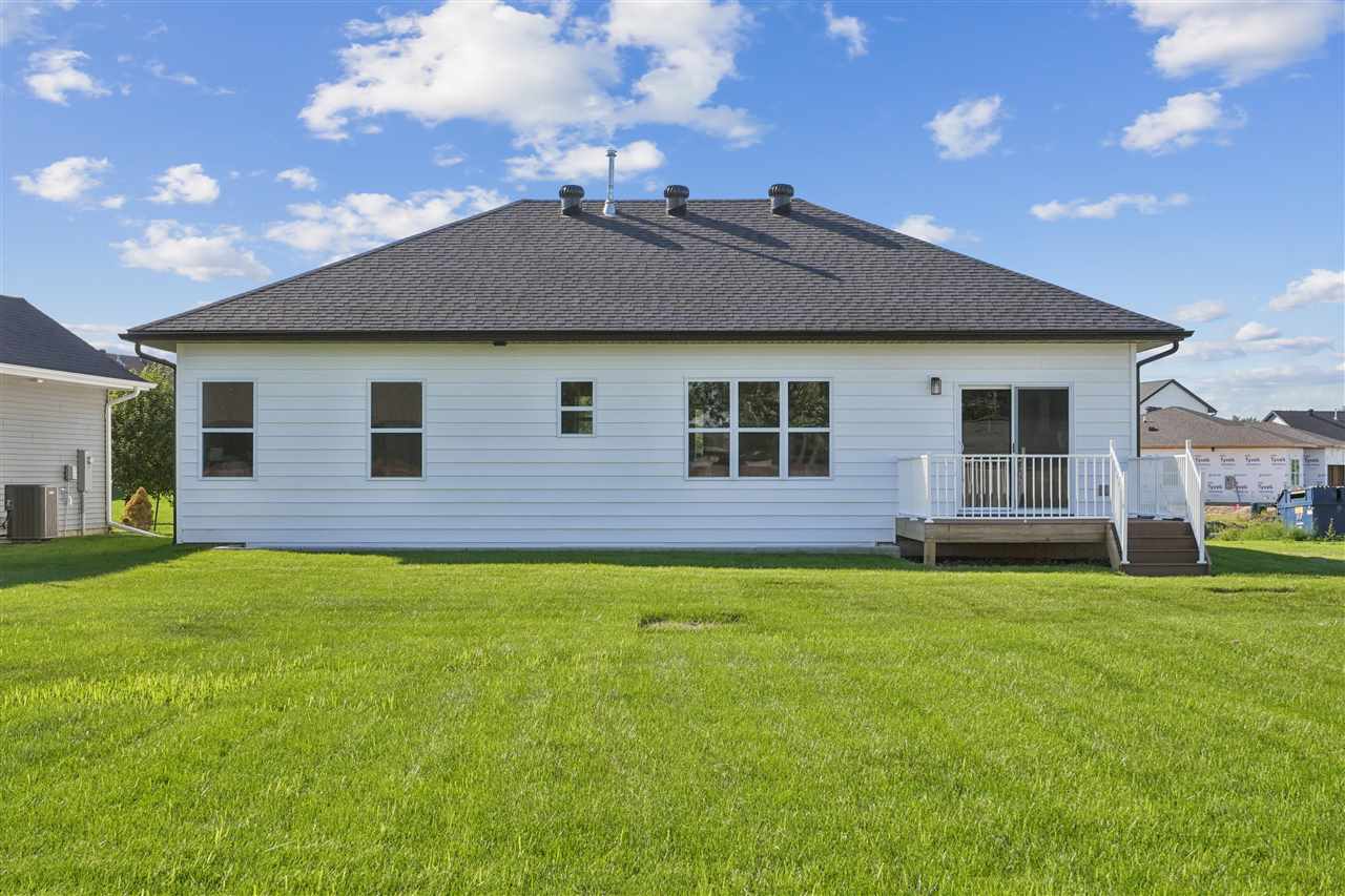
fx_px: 1942
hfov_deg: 38.2
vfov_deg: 26.0
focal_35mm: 52
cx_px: 672
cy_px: 448
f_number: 9
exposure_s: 1/800
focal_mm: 35
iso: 400
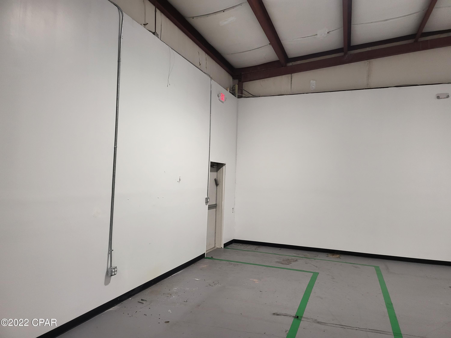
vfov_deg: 56.8
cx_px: 226
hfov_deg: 71.6
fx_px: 313
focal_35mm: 24
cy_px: 169
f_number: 1.8
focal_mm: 5
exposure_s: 1/120
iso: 250
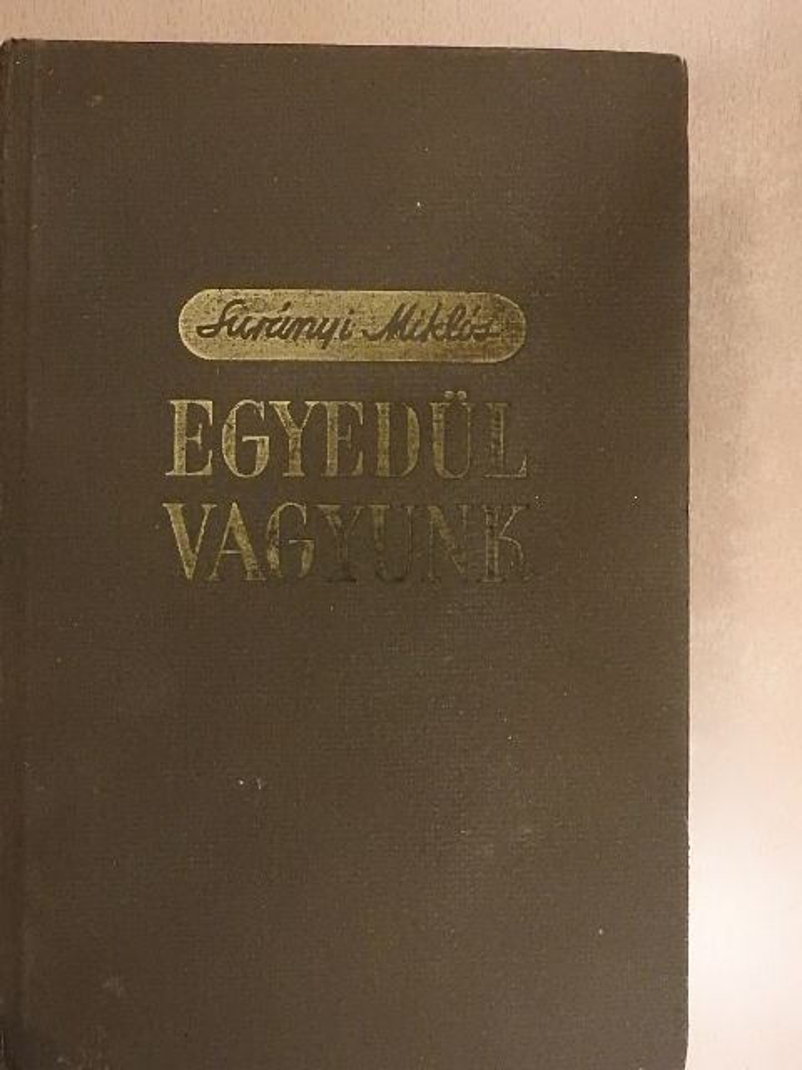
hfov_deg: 40.7
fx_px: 1081
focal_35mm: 35
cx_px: 401
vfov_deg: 52.6
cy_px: 535
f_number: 3.8
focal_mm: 6.3
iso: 1600
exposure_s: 1/80
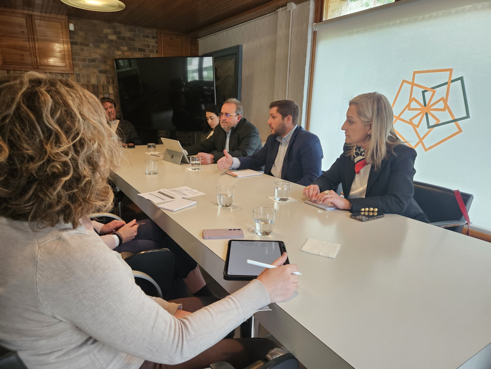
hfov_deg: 73.9
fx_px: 326
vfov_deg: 58.9
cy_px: 184
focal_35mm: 23
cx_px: 246
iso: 250
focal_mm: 5.4
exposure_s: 1/100
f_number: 1.8
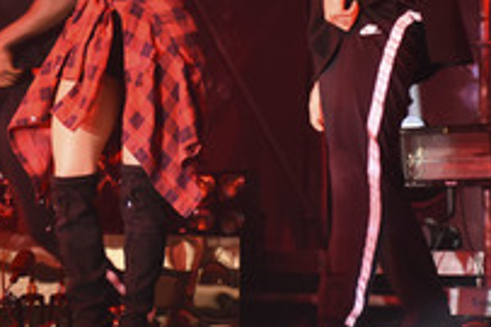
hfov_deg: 15.4
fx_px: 1812
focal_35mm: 133
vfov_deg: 10.2
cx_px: 144
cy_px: 29
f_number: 5
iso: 1600
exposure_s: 1/80
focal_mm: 40
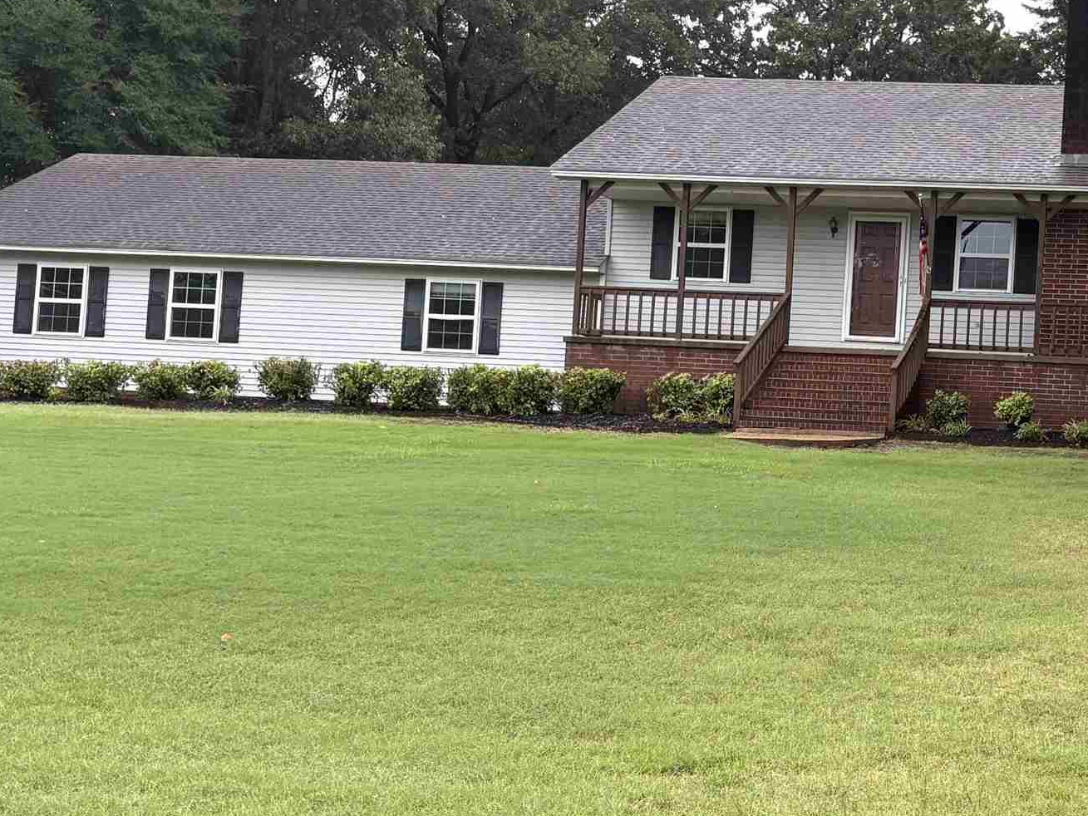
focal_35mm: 61
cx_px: 946
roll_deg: -2.3
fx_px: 1917
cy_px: 386
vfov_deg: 24.0
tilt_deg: +3.6
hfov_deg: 30.5
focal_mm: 5.96
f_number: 1.6
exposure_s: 1/231
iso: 100
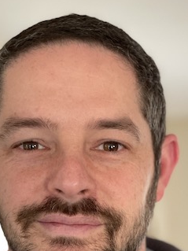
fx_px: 768
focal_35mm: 106
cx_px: 87
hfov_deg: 14.0
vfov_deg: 18.2
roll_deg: +1.2
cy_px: 234
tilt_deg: +2.0
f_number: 2
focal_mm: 6
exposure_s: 1/40
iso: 160
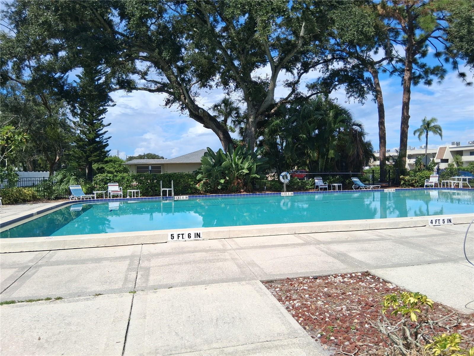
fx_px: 356
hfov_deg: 67.3
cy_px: 178
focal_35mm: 26
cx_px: 237
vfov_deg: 53.1
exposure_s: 1/776
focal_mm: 3.98
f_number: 1.8
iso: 25
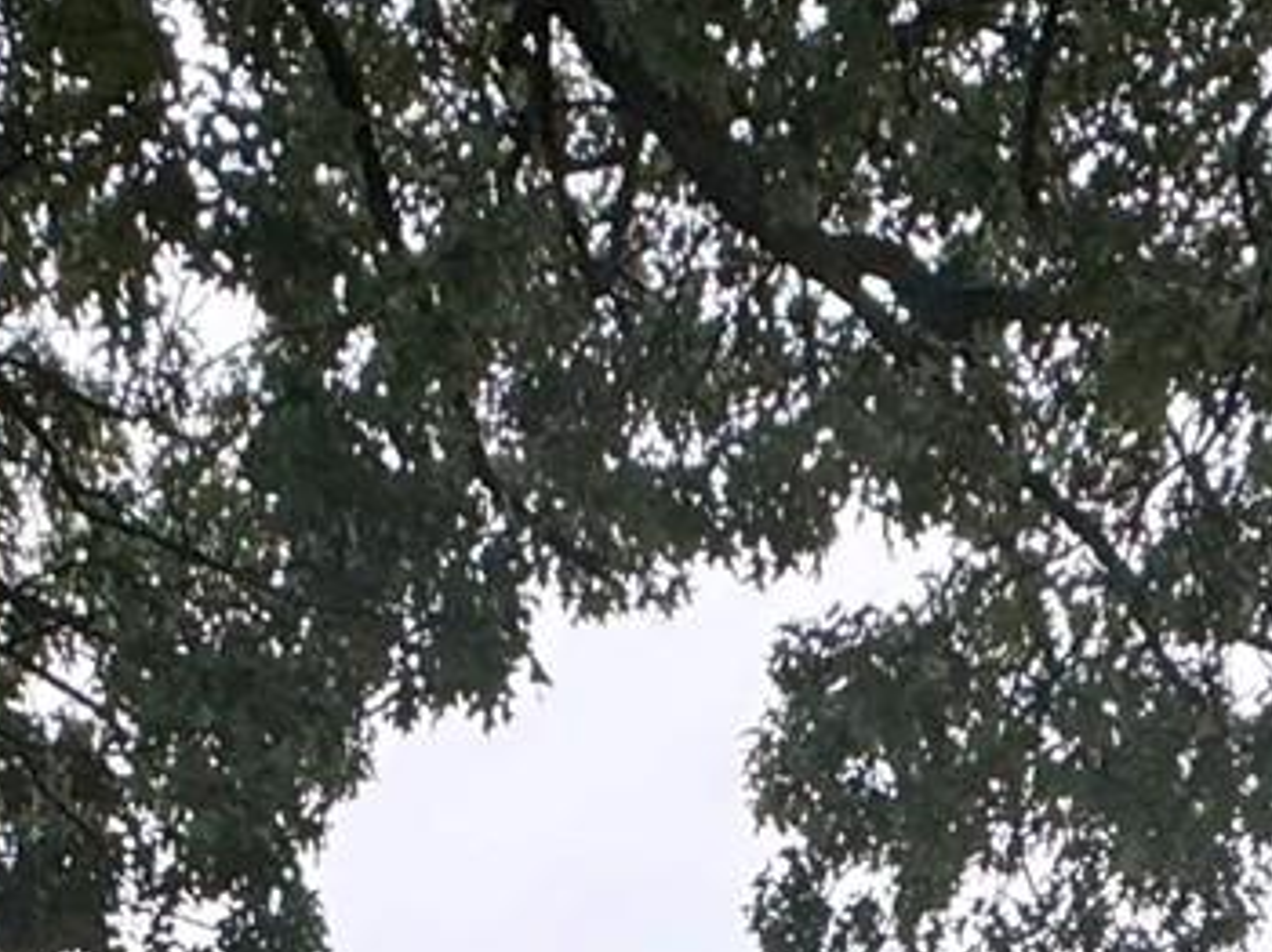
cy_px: 2256
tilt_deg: +7.5
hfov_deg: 23.7
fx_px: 3011
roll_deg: +1.5
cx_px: 411
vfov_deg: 13.4
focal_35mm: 82
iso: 250
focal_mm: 2.22
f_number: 2.2
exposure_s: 1/99
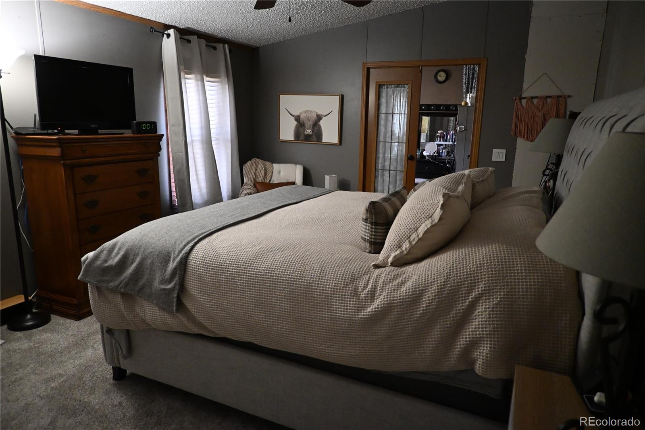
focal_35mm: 24
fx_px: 430
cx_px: 322
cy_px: 215
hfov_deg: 73.8
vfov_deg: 53.1
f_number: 3.5
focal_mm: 16
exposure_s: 1/80
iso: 3200
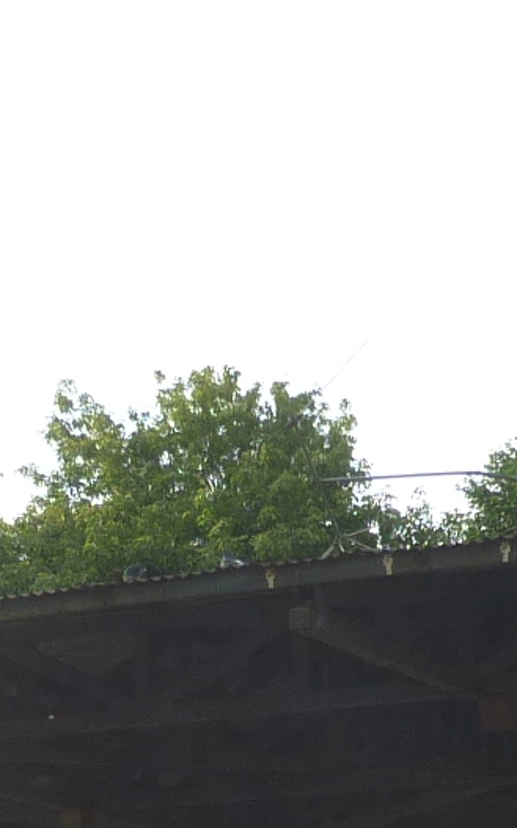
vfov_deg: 14.6
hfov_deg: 9.6
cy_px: 1150
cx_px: 324
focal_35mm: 136
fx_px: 3068
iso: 80
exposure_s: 1/800
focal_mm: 5.5
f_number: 2.8
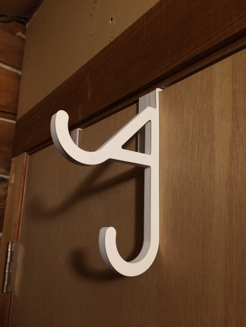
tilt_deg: +13.3
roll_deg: -1.9
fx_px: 275
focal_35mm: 29
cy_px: 164
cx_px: 123
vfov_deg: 61.7
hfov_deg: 48.2
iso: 160
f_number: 2.2
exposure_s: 1/30
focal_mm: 4.15
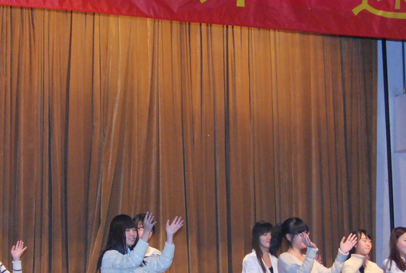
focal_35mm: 107
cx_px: 112
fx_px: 1209
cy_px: 204
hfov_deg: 19.0
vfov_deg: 12.8
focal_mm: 32
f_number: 4.5
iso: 1100
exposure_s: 1/60
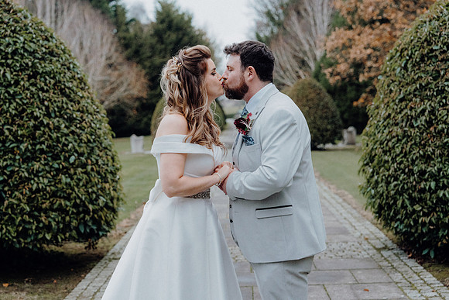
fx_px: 798
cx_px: 224
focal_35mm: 64
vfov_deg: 21.3
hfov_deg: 31.4
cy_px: 150
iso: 5000
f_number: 3.5
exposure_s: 1/200
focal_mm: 64
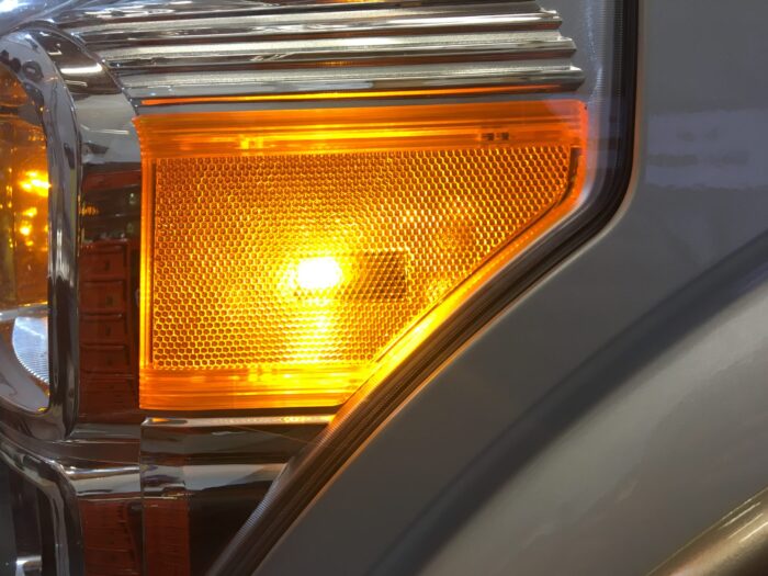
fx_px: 643
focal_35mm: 29
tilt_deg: -6.9
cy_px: 288
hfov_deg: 61.7
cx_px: 384
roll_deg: +2.3
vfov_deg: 48.2
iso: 50
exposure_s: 1/30
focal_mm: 4.15
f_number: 2.2
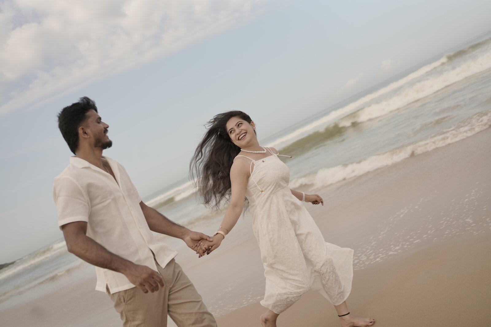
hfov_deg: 54.4
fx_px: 477
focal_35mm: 35
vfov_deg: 37.9
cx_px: 246
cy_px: 164
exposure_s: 1/6400
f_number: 1.8
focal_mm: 35
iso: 400
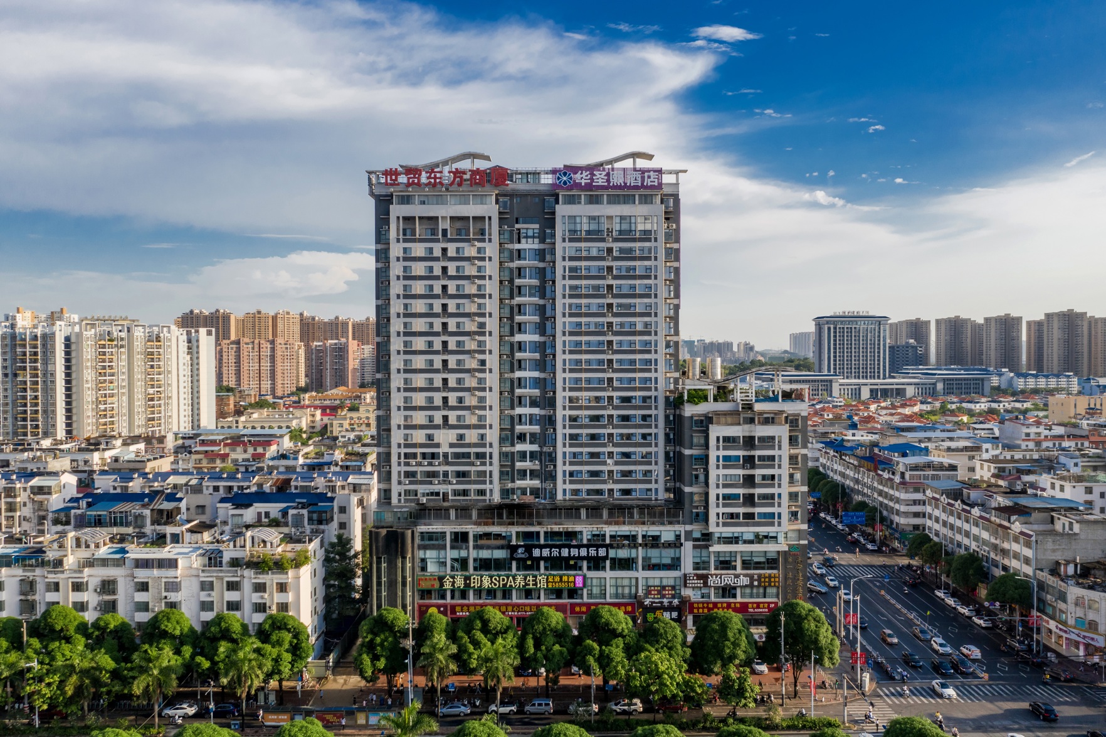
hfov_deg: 65.5
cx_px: 553
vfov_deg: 46.4
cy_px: 368
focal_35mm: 28
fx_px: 860
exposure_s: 1/400
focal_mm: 10.26
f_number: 5
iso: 100
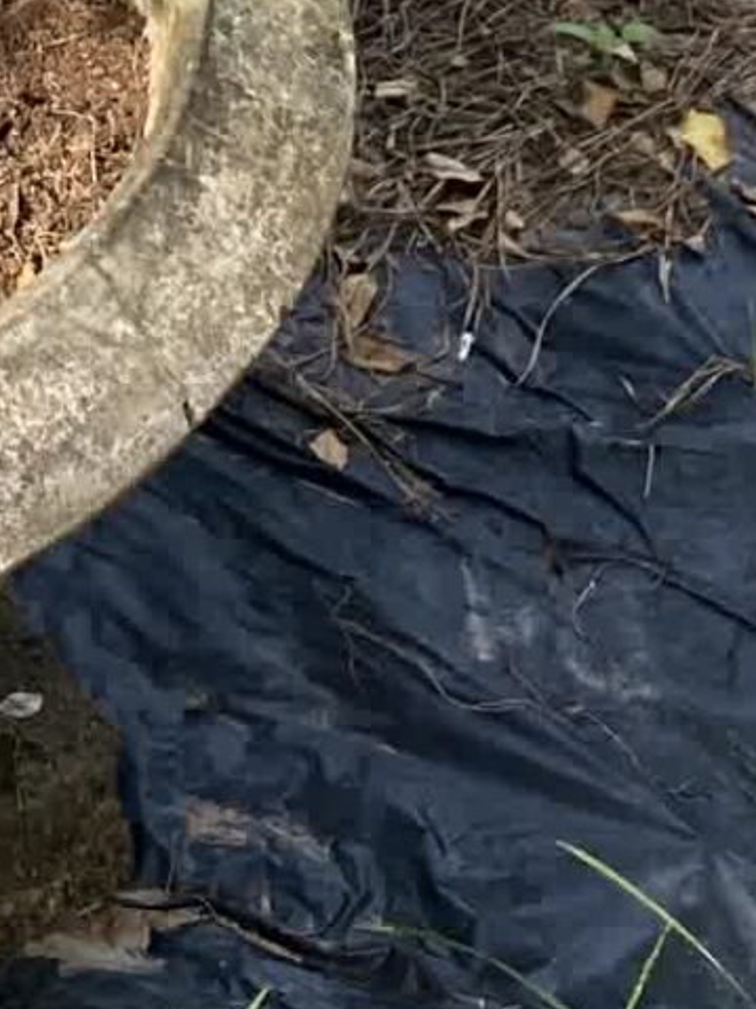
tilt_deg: -15.0
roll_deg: +0.1
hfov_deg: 10.0
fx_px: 4049
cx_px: -657
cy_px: -1365
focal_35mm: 139
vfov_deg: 11.8
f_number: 1.8
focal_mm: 4.25
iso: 32
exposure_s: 1/606
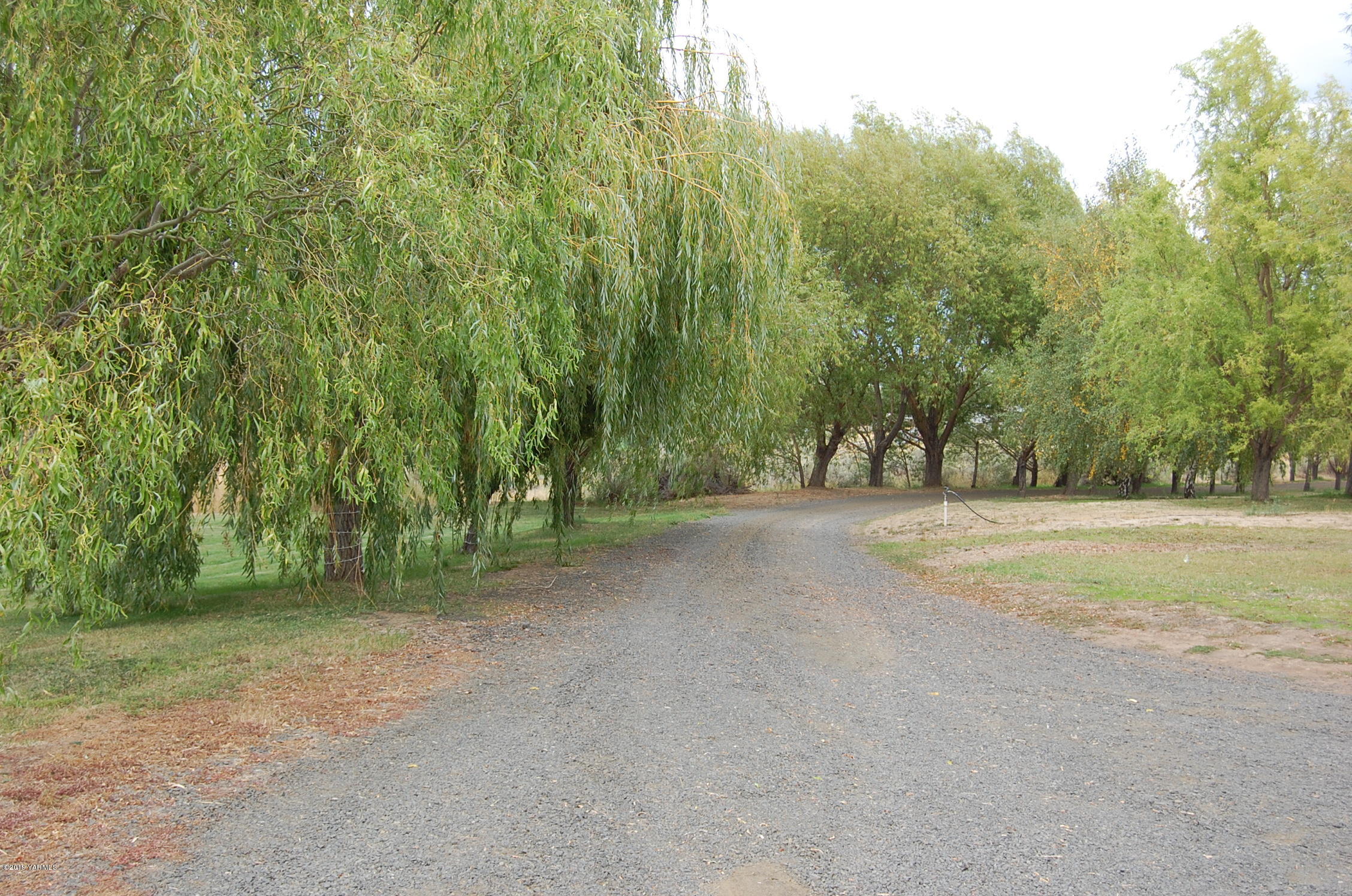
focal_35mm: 42
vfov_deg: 31.8
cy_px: 448
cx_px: 676
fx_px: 1575
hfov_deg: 46.5
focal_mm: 28
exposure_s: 1/125
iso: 200
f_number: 5.6
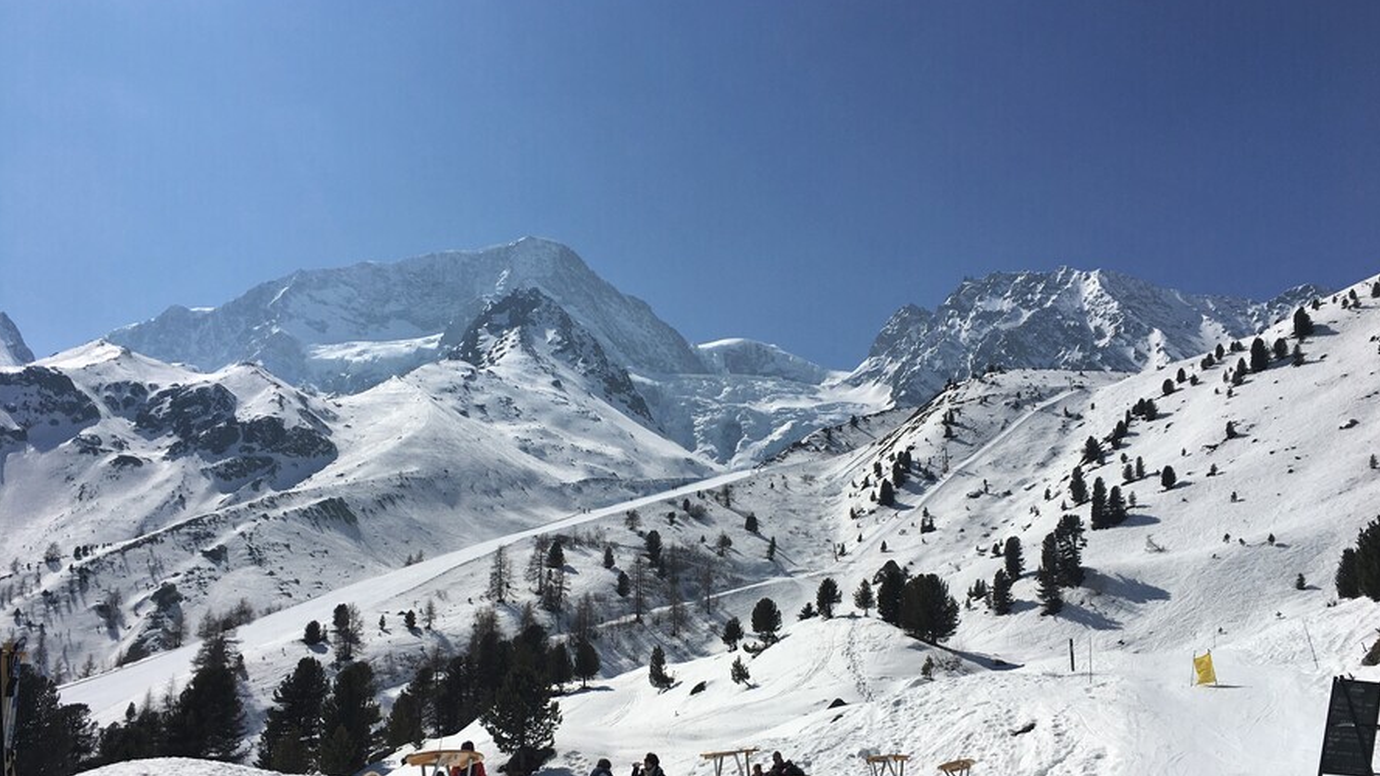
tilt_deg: +12.3
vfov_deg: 36.5
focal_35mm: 32
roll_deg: -1.7
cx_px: 697
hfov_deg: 61.0
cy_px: 480
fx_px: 1171
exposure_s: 1/6410
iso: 25
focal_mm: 4.15
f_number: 2.2
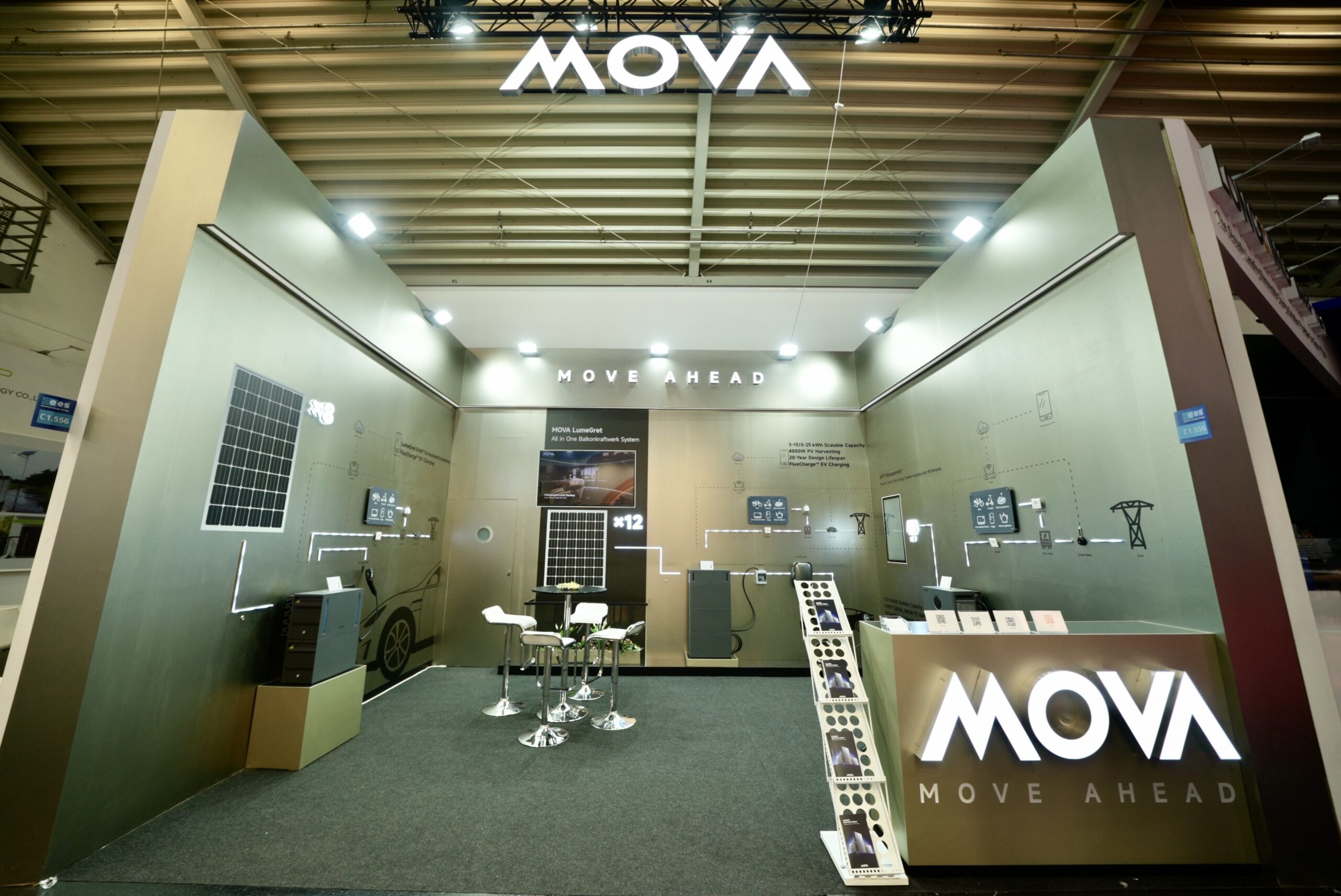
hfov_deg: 112.6
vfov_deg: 90.1
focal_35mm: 12
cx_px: 670
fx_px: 447
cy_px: 448
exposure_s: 1/50
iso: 80
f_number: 4
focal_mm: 12
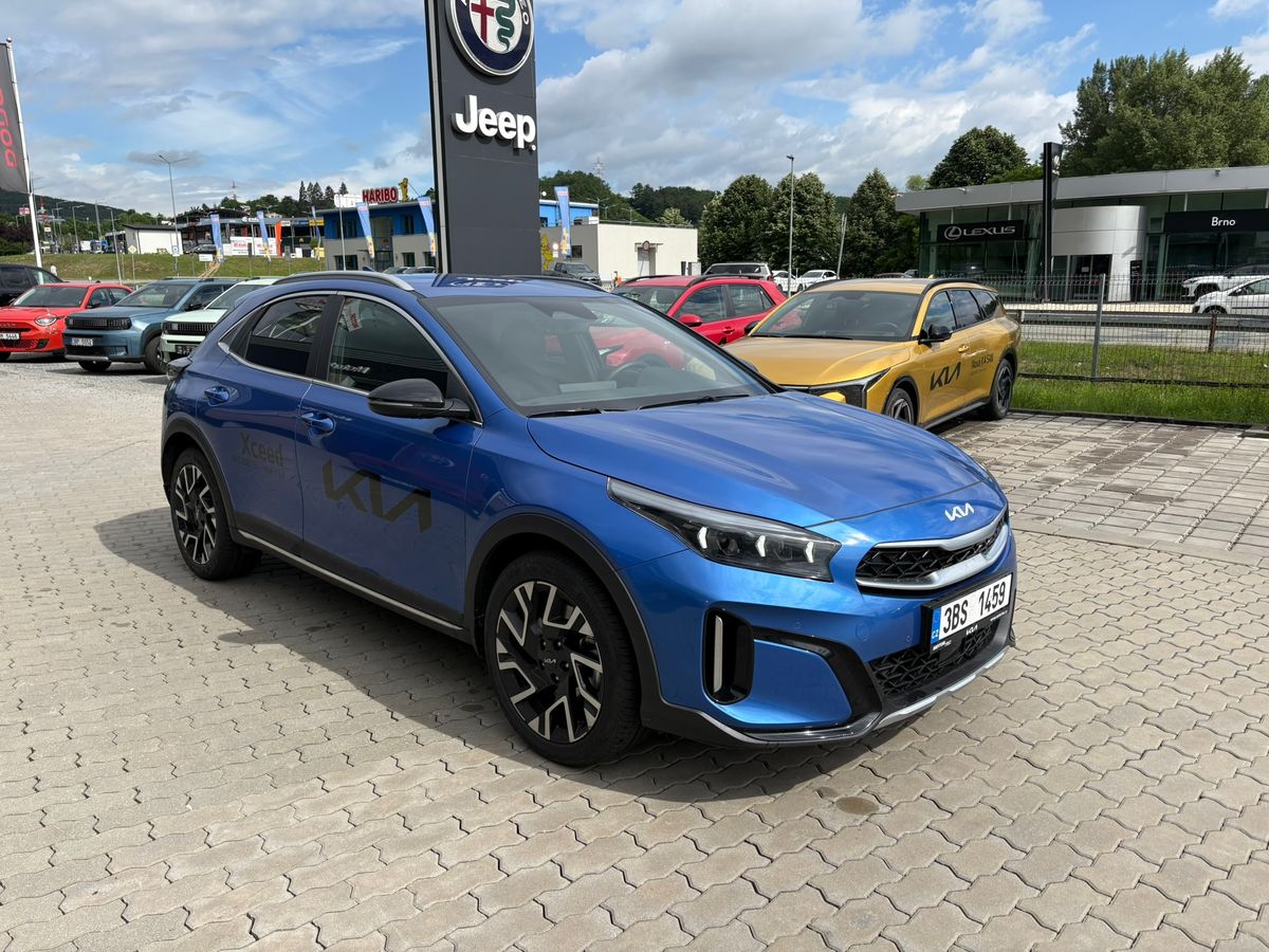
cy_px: 476
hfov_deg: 67.3
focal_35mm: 26
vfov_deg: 53.1
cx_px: 634
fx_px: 953
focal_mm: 5.96
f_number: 1.6
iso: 50
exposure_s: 1/3831
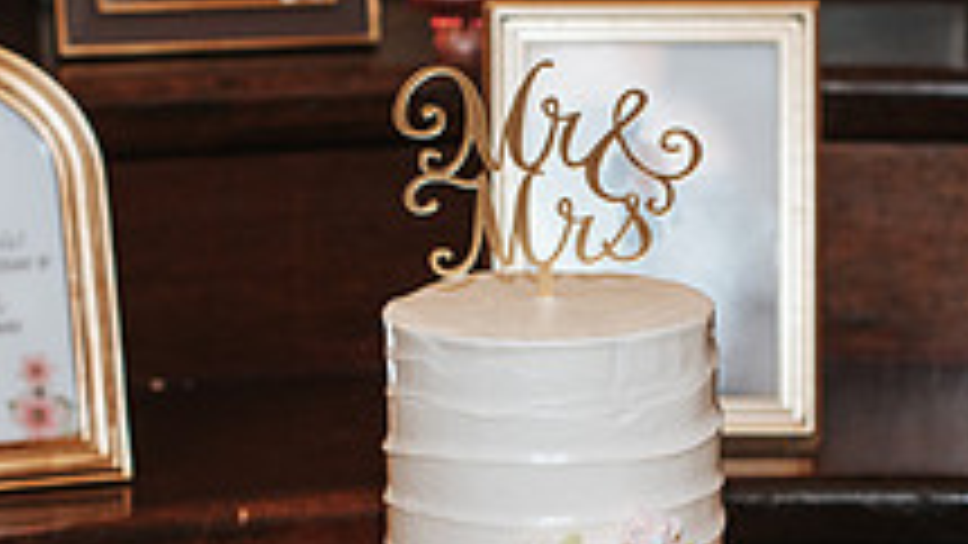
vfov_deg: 8.2
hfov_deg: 14.6
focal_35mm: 147
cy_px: 505
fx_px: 3774
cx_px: 569
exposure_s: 1/200
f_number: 4
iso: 1000
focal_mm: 50
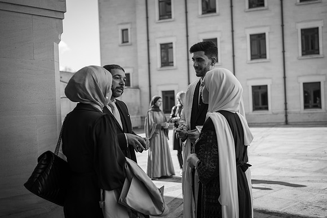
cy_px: 109
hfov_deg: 48.4
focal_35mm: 40
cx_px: 164
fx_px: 363
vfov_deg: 33.4
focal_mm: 40
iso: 100
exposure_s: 1/1250
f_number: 2.8
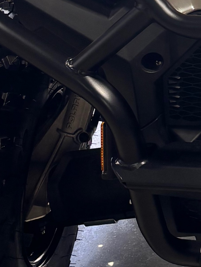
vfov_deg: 15.5
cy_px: -48
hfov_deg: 11.6
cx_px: 284
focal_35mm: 123
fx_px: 952
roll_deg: -1.7
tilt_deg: -18.7
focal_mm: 5.96
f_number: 1.6
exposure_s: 1/138
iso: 32
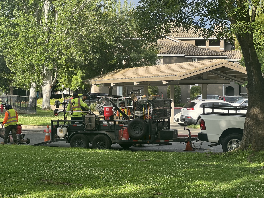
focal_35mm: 85
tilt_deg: +1.5
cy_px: 93
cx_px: 128
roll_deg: -0.9
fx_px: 648
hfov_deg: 23.0
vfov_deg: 17.4
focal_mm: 9
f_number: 2.8
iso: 25
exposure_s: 1/161
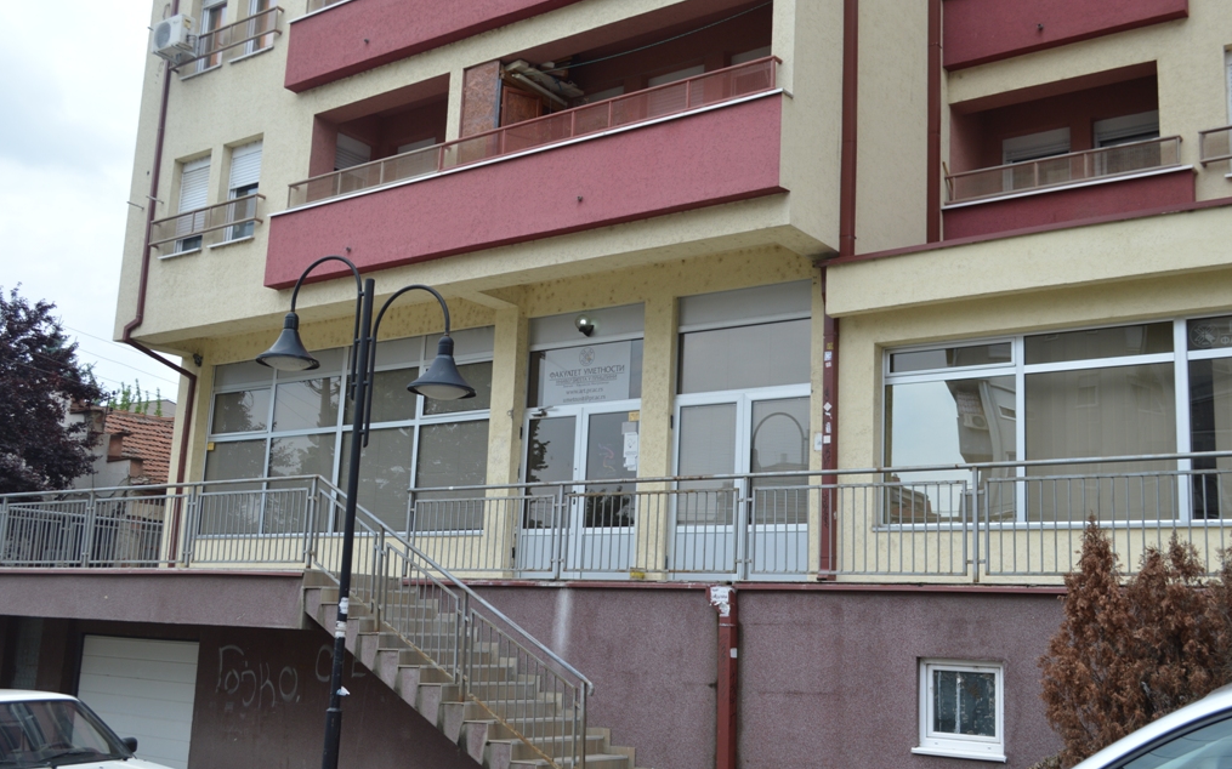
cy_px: 403
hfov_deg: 52.8
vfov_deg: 34.4
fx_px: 1242
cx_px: 615
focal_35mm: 37
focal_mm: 24
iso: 100
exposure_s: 1/320
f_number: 5.6
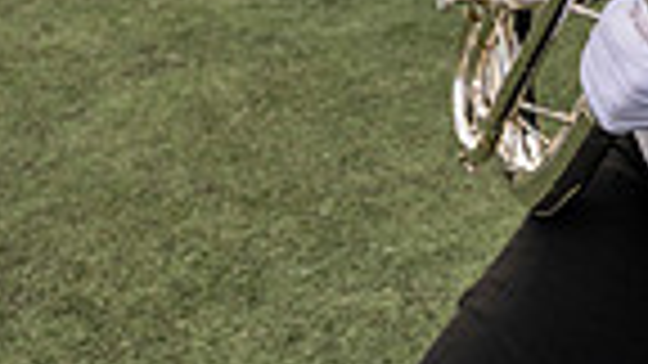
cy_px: -339
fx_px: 1735
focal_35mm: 101
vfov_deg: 11.0
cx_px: 598
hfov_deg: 20.7
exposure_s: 1/2000
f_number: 4
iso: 500
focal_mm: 24
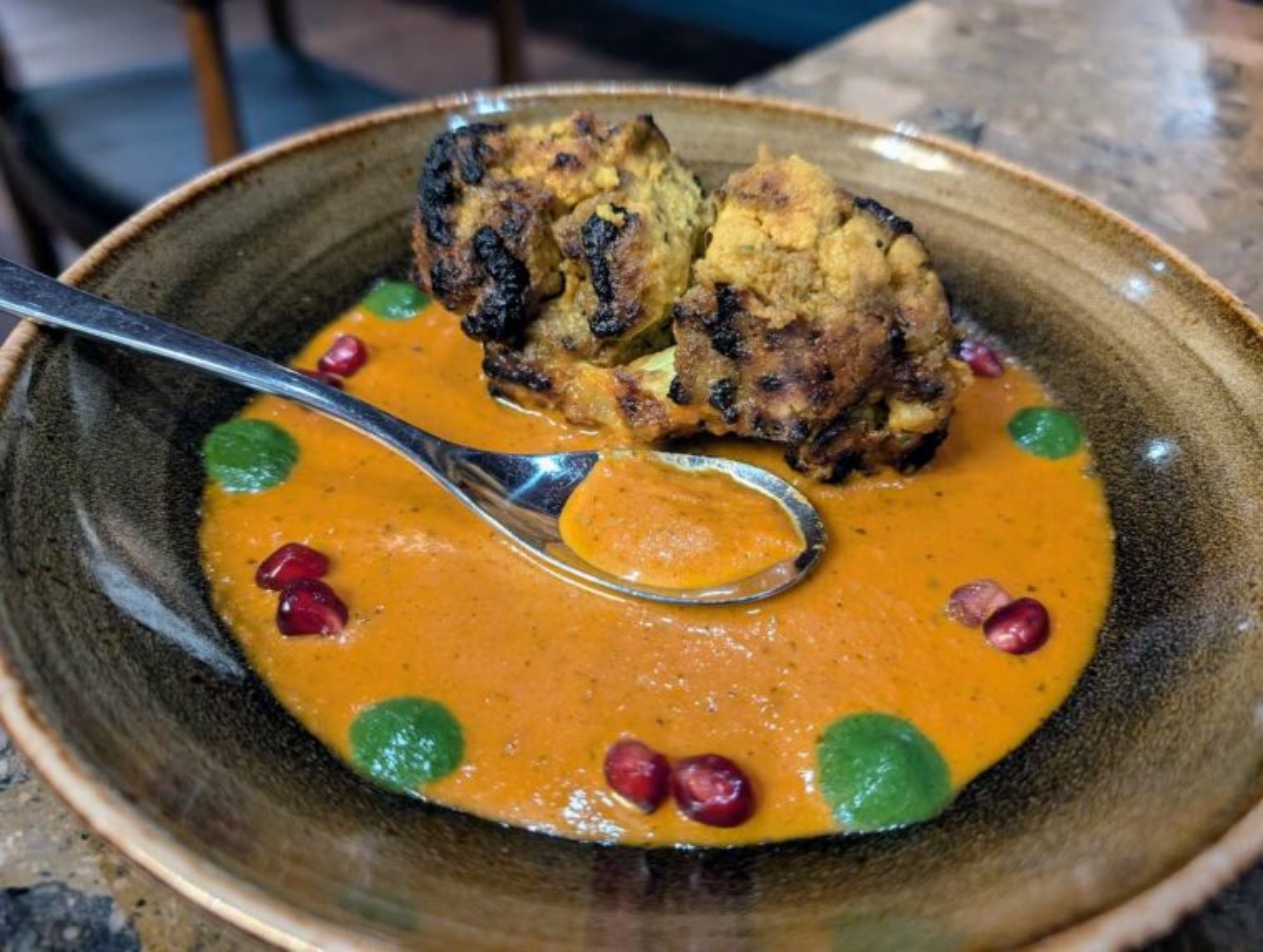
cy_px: 476
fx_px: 877
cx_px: 632
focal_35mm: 24
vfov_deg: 57.0
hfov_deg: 71.5
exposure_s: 1/25
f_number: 1.68
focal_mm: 6.9
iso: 910
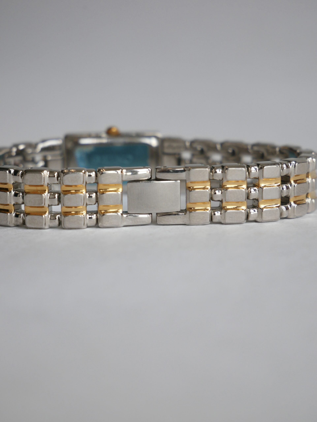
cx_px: 158
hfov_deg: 12.4
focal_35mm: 120
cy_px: 211
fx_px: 1464
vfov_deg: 16.4
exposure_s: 1/160
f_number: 5.6
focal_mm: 60
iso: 200
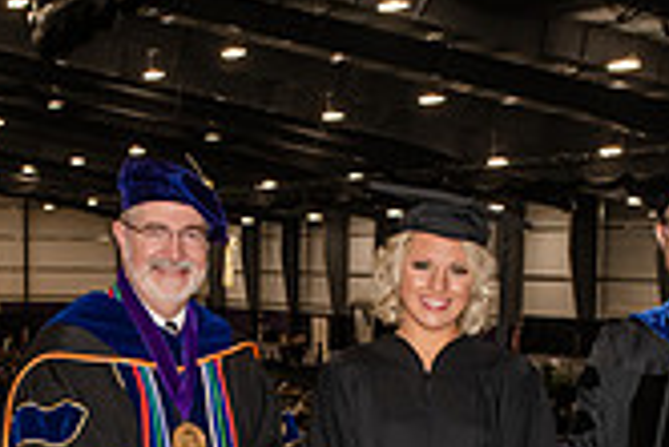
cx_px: 273
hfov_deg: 19.4
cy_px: 528
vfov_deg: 12.8
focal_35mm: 105
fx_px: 1953
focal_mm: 27
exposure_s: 1/160
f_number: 5.6
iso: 1000
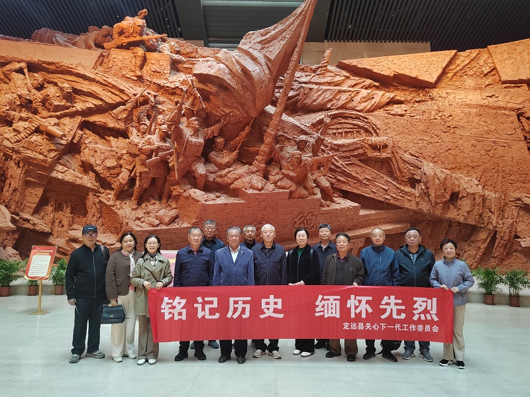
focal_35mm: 27
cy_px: 198
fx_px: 413
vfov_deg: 51.4
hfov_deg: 65.3
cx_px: 265
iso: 1250
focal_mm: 5.52
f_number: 1.9
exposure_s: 1/33
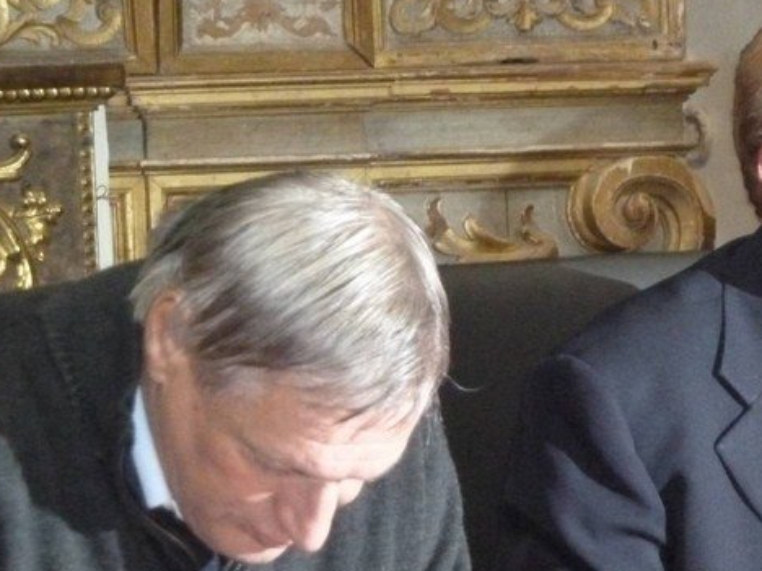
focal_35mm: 219
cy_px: 446
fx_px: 4821
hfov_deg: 9.0
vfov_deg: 6.8
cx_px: 604
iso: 1000
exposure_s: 1/25
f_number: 4.4
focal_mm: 21
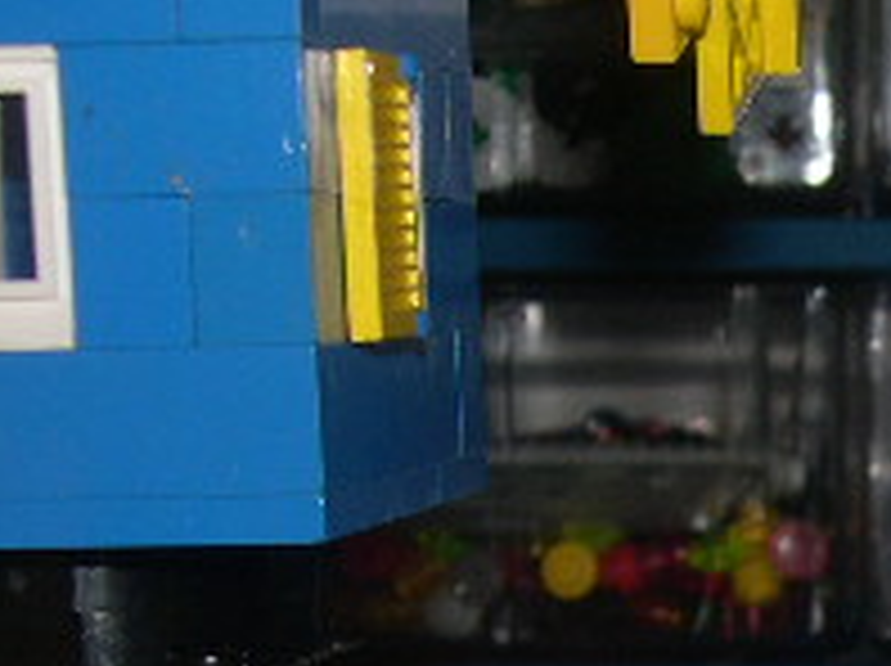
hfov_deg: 14.8
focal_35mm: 123
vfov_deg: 11.6
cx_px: 1354
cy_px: 932
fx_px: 3162
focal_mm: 8
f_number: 7.6
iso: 100
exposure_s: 1/60
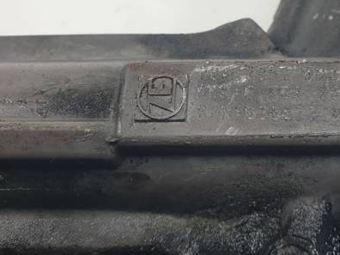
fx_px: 413
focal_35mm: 42
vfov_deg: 33.9
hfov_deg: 43.6
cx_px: 248
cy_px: 74
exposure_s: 1/153
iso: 50
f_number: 2.4
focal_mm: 4.3
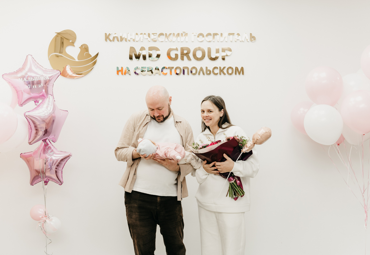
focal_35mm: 38
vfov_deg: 35.6
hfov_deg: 50.0
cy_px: 128
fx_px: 396
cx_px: 193
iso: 250
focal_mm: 36
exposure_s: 1/160
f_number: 4
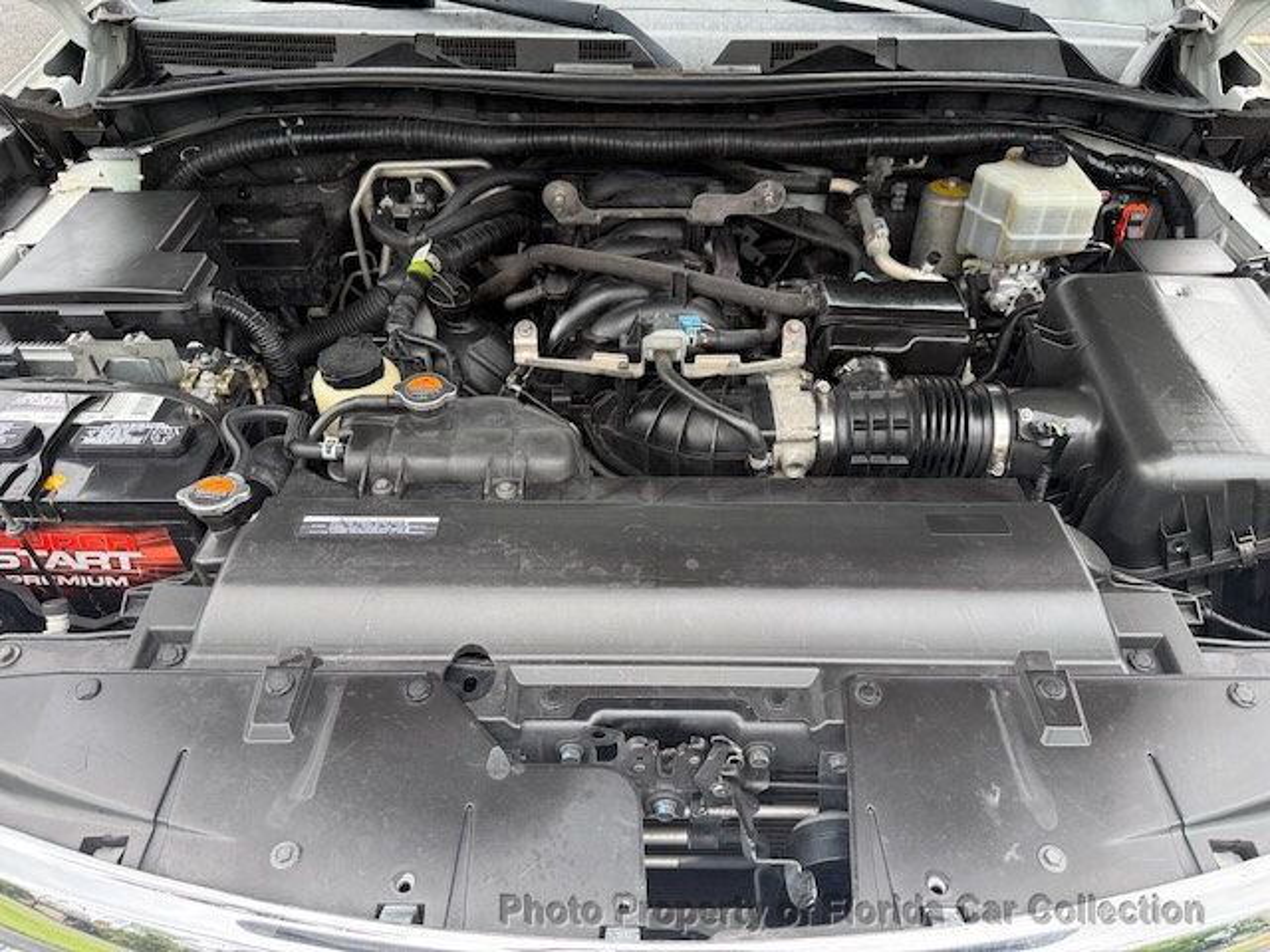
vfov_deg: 56.8
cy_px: 476
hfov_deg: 71.6
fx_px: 881
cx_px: 635
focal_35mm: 24
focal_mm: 6.76
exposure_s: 1/478
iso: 100
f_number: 1.78
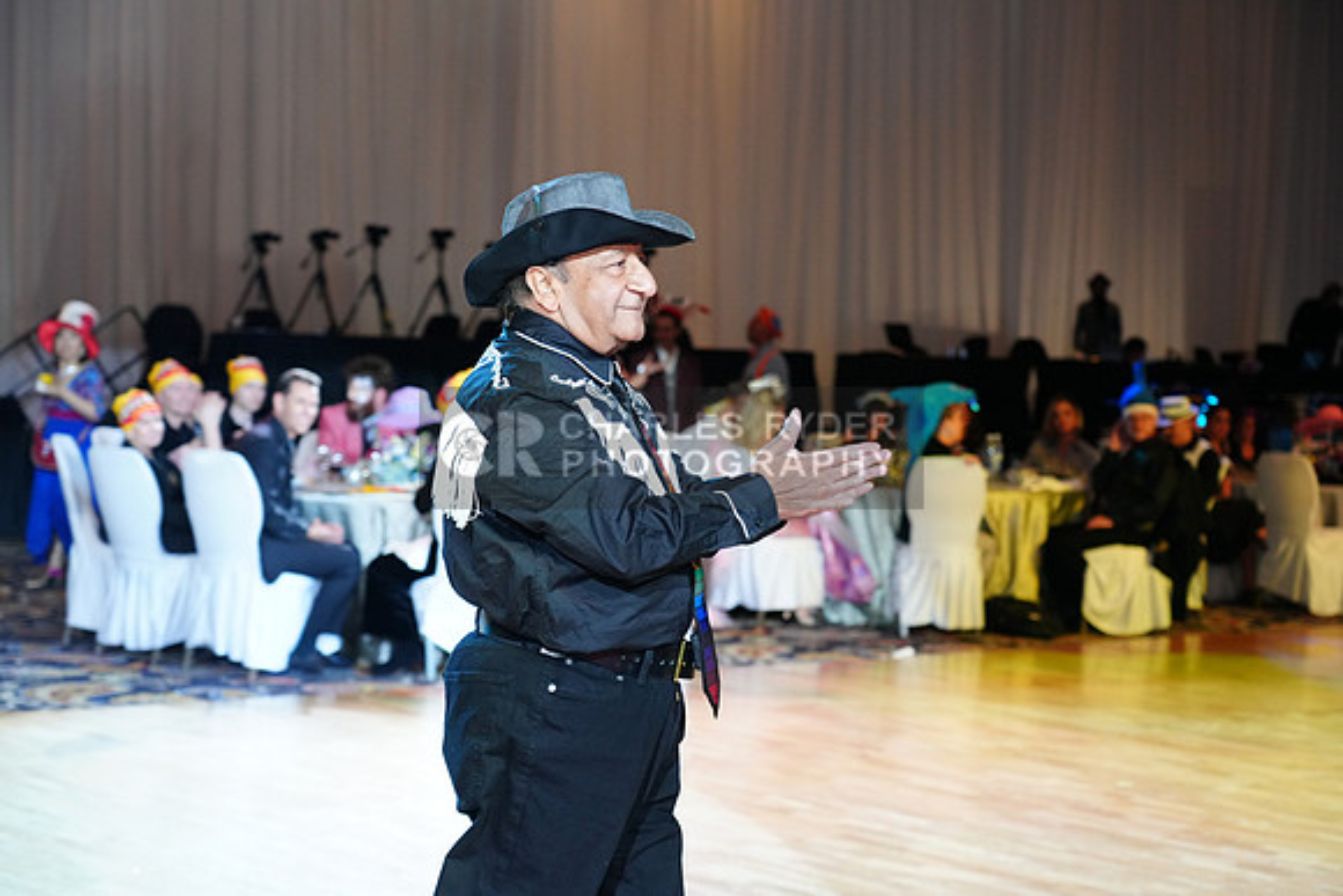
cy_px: 448
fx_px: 2463
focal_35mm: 66
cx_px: 672
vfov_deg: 20.6
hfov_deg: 30.5
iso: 2500
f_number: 4
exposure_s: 1/250
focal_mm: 66
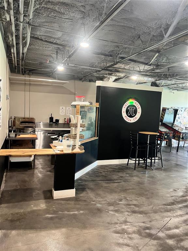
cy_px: 126
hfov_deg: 53.1
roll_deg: -4.1
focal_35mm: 26
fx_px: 188
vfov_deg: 67.3
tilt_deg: -4.9
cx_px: 94
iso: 320
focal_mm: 5.7
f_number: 1.5
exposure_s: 1/60
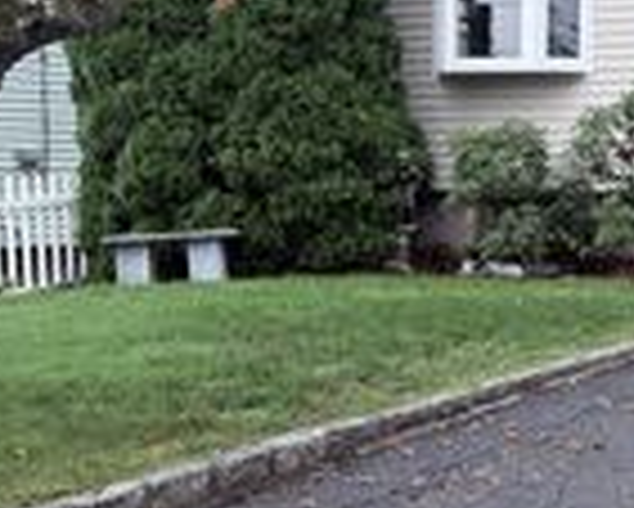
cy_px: 142
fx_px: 1558
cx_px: 908
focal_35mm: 83
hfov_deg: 20.3
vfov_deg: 18.4
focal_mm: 6.76
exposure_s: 1/858
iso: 100
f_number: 1.78
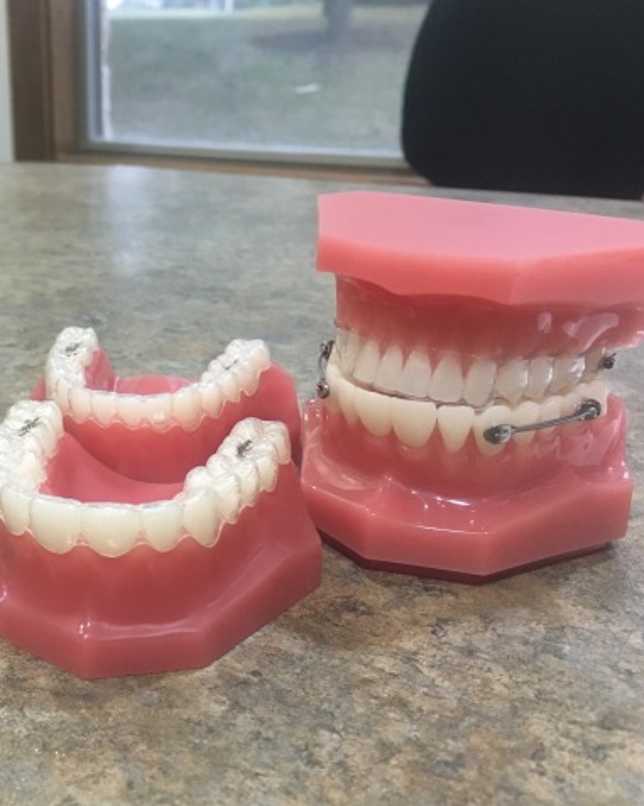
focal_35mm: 38
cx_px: 128
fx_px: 906
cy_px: 402
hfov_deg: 37.7
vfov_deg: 48.0
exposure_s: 1/24
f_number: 2.2
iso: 200
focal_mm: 4.15
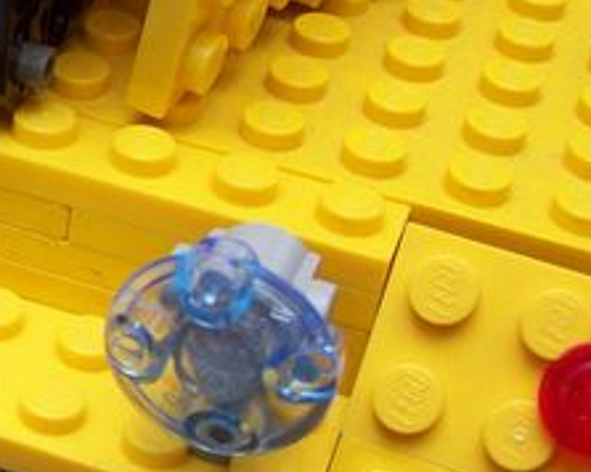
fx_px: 1765
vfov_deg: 15.2
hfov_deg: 17.4
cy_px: 225
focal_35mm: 101
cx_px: -249
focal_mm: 6
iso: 80
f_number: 2.7
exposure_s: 1/206
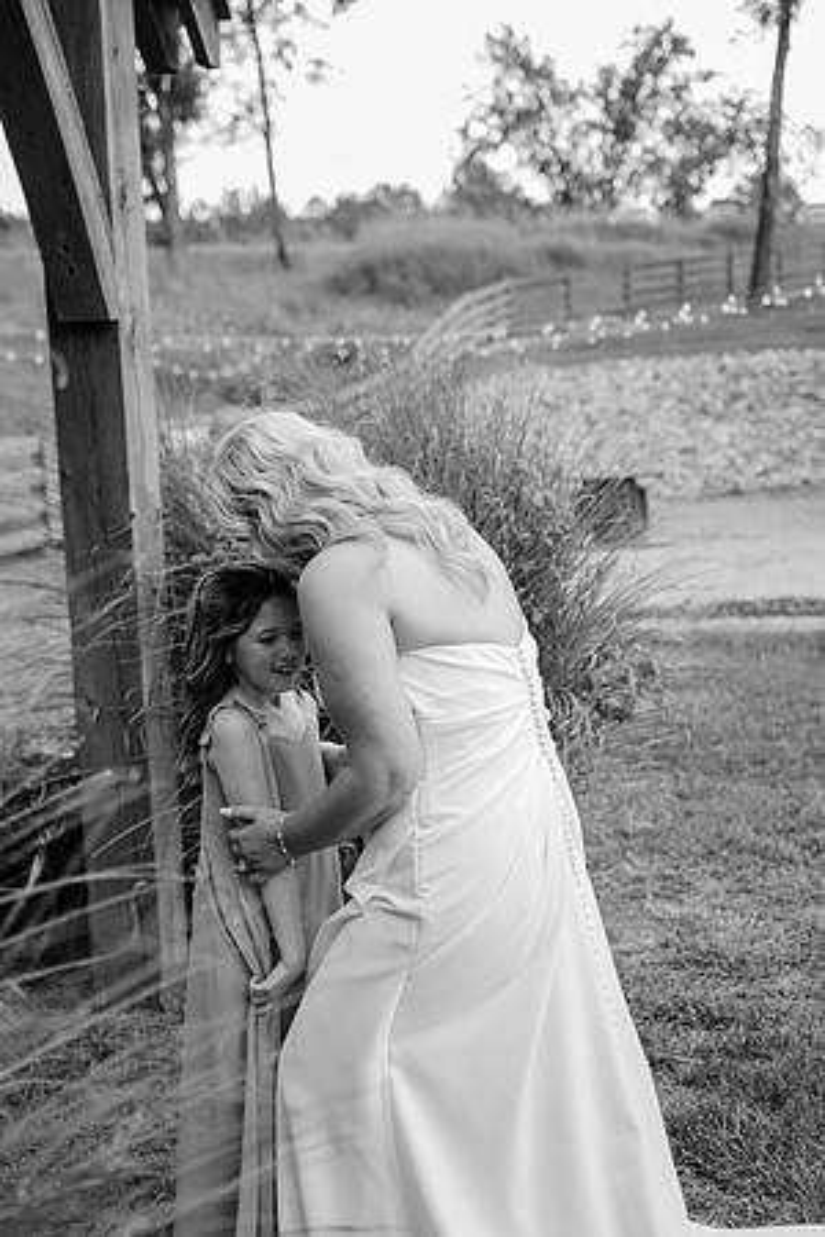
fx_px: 1650
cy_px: 618
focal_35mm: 48
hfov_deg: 28.1
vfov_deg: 41.1
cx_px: 412
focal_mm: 32
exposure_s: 1/2500
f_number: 1.8
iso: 1000
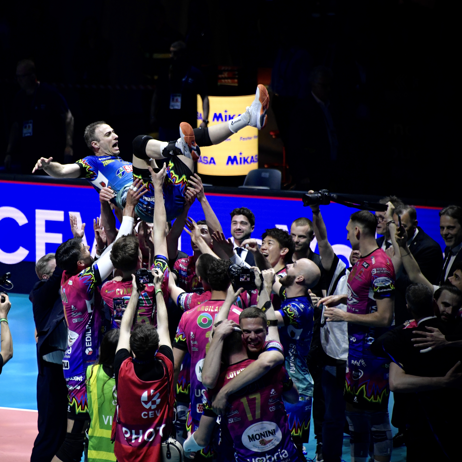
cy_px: 231
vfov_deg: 4.6
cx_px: 124
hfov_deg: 4.6
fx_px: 5783
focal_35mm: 383
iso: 5000
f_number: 5.6
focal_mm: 300
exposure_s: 1/800
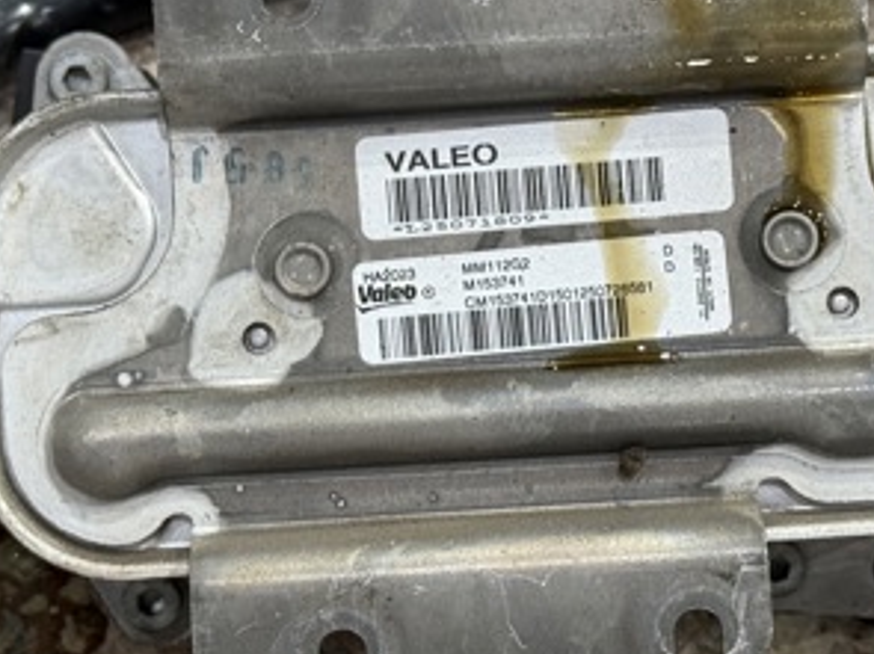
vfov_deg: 14.2
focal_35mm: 104
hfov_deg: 18.9
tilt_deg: -65.7
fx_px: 2625
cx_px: 489
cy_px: 360
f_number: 1.78
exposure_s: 1/50
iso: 160
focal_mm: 6.76
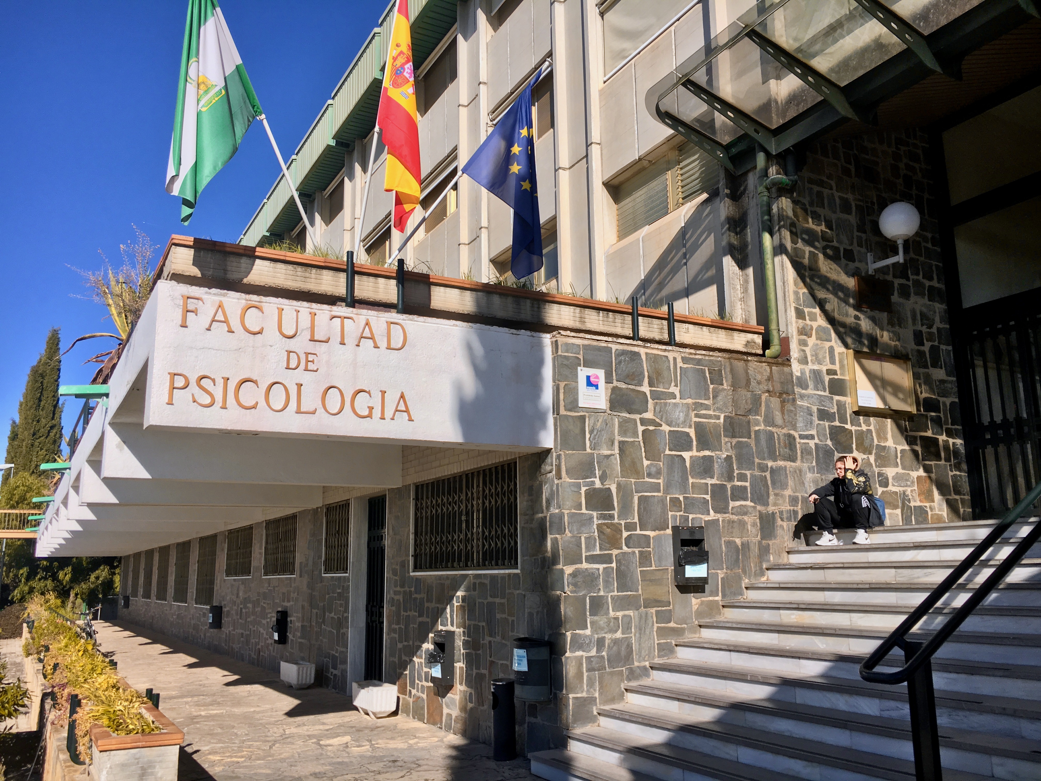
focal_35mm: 29
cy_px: 390
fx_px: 872
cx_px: 520
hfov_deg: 61.7
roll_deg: +1.0
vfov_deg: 48.2
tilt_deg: +11.4
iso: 25
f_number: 2.2
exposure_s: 1/1923
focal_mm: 4.15
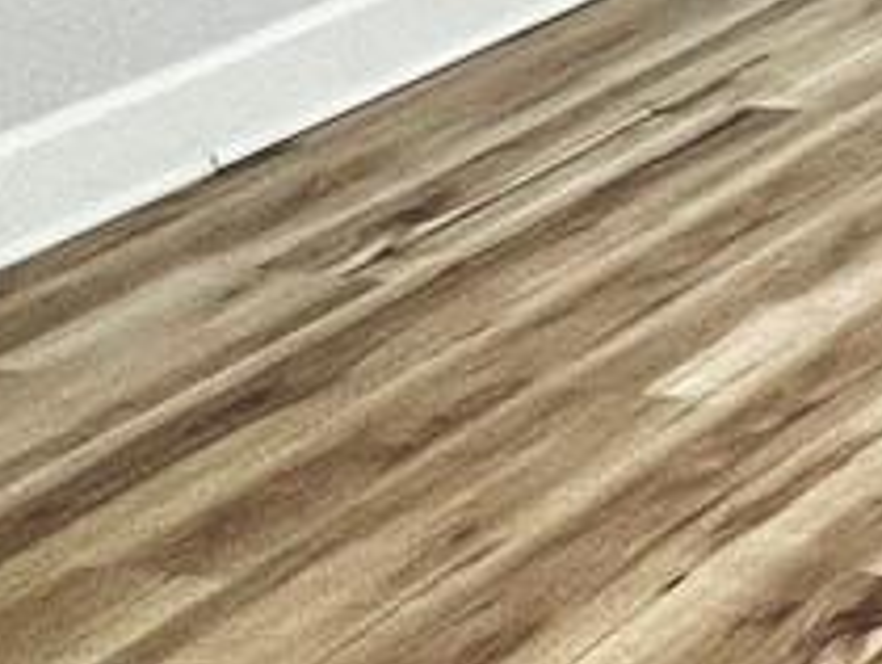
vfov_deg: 13.3
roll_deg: +0.6
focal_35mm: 99
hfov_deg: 12.3
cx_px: 2449
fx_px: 2525
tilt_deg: -11.7
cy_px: -576
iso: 50
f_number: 1.8
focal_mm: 1.57
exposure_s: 1/99
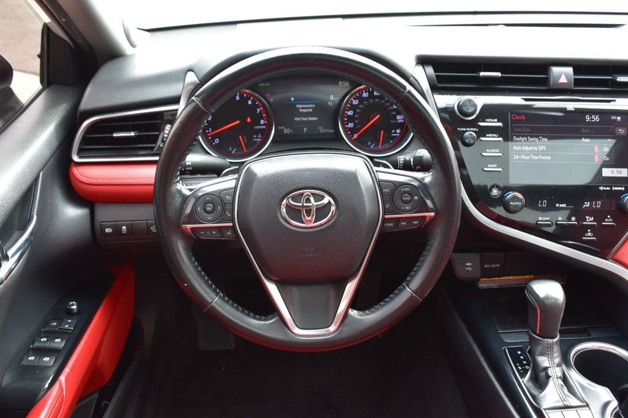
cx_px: 314
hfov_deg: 55.1
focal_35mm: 34
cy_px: 209
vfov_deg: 38.3
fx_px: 602
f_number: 7.1
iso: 400
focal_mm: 23
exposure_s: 1/30
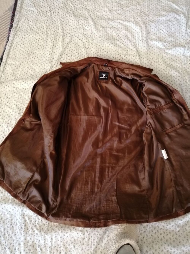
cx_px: 95
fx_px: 190
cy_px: 127
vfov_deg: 67.3
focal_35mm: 26
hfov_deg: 53.1
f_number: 1.8
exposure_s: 1/50
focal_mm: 3.62
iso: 500
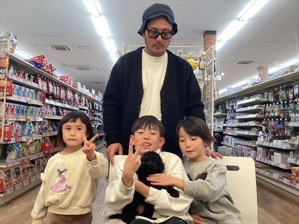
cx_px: 150
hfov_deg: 58.4
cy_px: 112
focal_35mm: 31
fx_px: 268
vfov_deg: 45.4
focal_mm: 3.3
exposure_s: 1/50
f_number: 2.4
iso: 80
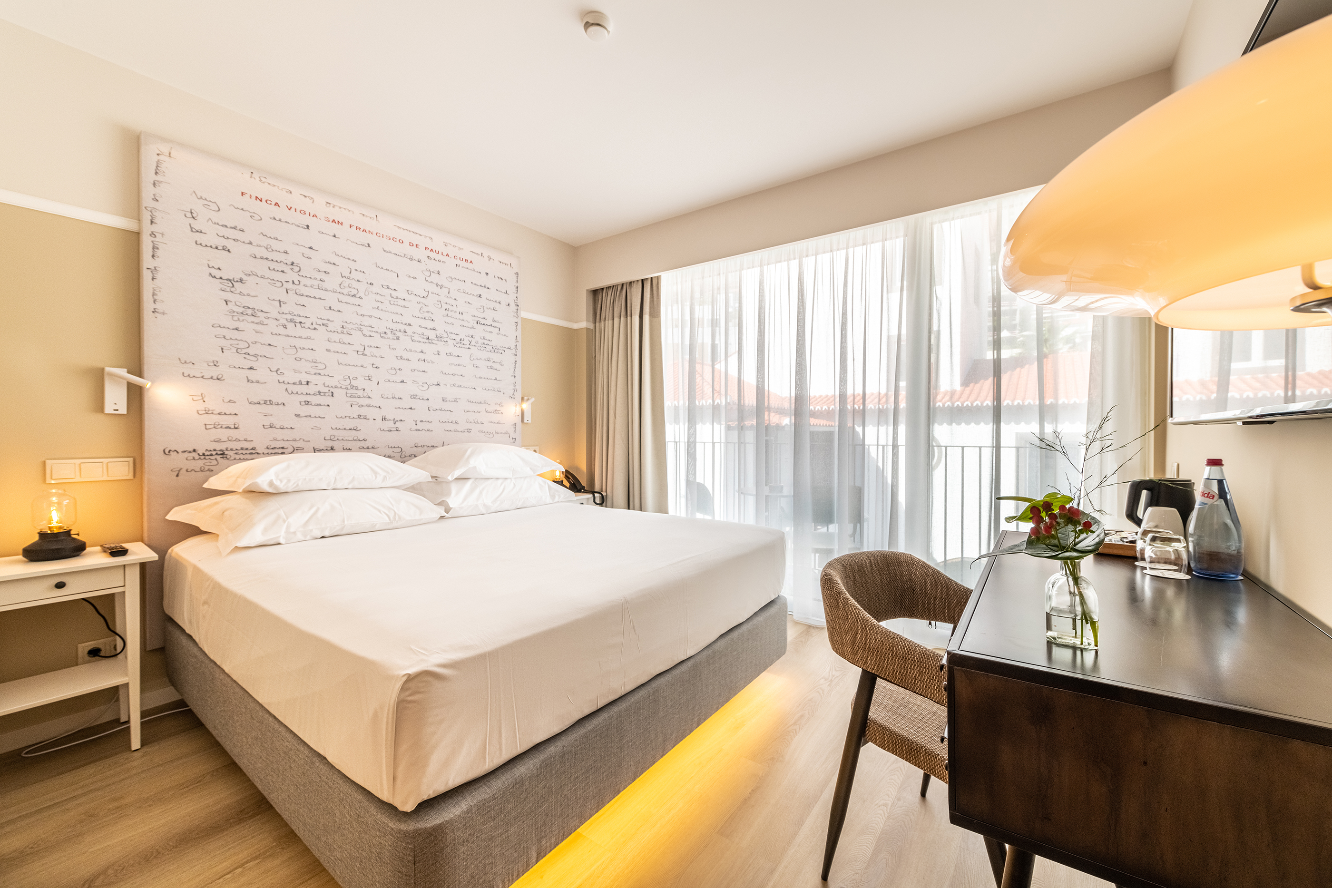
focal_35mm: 14
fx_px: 518
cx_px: 666
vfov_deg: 81.2
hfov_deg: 104.3
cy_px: 444
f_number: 20
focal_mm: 14
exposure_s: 1/250
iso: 800
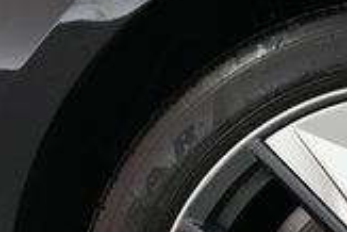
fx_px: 945
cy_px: 334
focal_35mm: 98
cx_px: 422
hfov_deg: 19.5
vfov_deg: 13.3
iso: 4000
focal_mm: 25
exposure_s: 1/160
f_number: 2.8
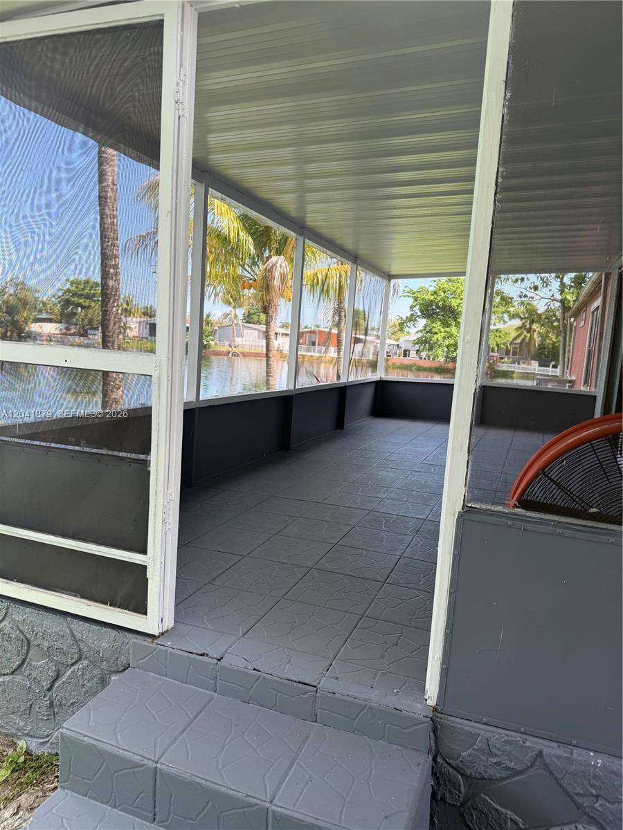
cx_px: 312
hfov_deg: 56.8
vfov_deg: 71.6
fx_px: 576
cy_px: 415
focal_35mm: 24
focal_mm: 6.76
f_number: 1.78
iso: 80
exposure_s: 1/617
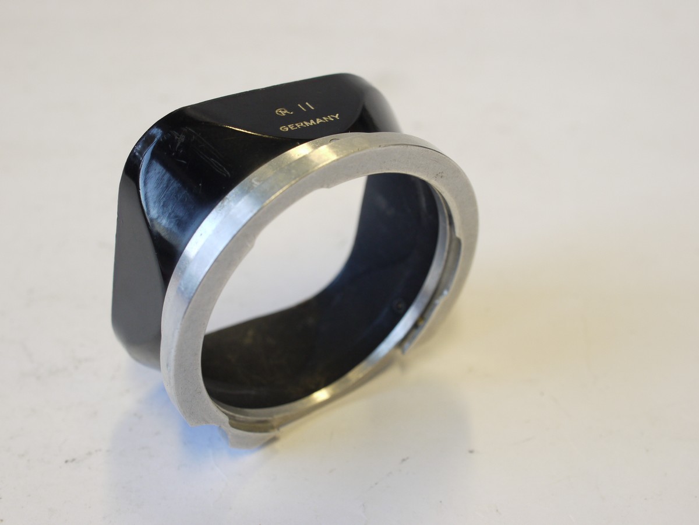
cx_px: 350
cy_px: 262
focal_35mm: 60
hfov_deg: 32.2
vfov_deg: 24.4
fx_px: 1212
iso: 400
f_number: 6.3
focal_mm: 30
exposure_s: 1/50
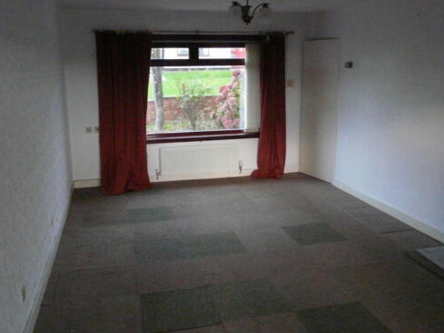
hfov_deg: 55.4
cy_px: 151
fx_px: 423
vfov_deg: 42.9
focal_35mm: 33
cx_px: 222
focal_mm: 4.6
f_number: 2.8
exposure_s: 1/20
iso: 800
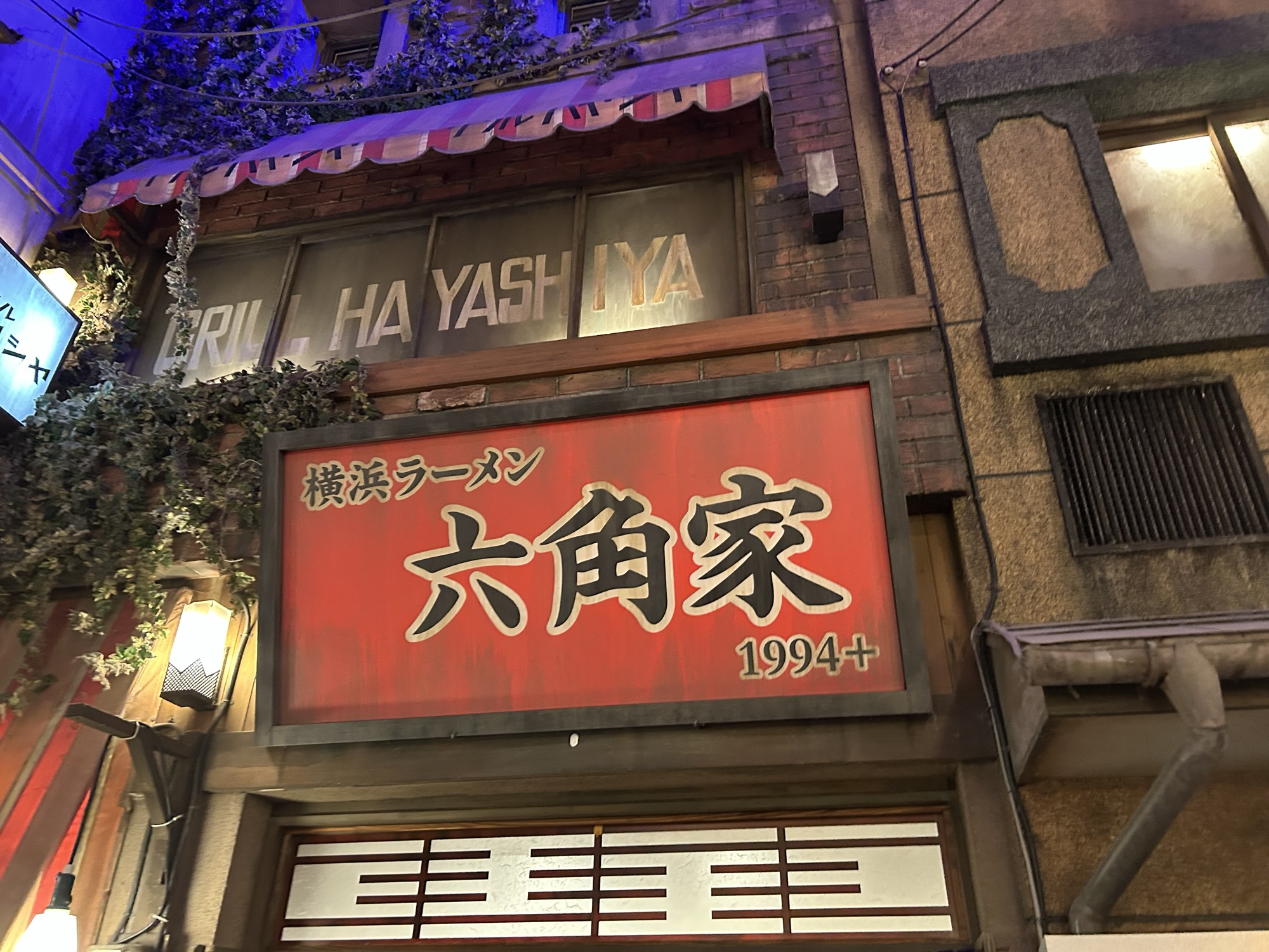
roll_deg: -1.7
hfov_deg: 67.3
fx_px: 953
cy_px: 476
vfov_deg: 53.1
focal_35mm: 26
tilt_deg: +28.6
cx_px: 634
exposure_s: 1/33
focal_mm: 5.7
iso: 500
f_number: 1.5
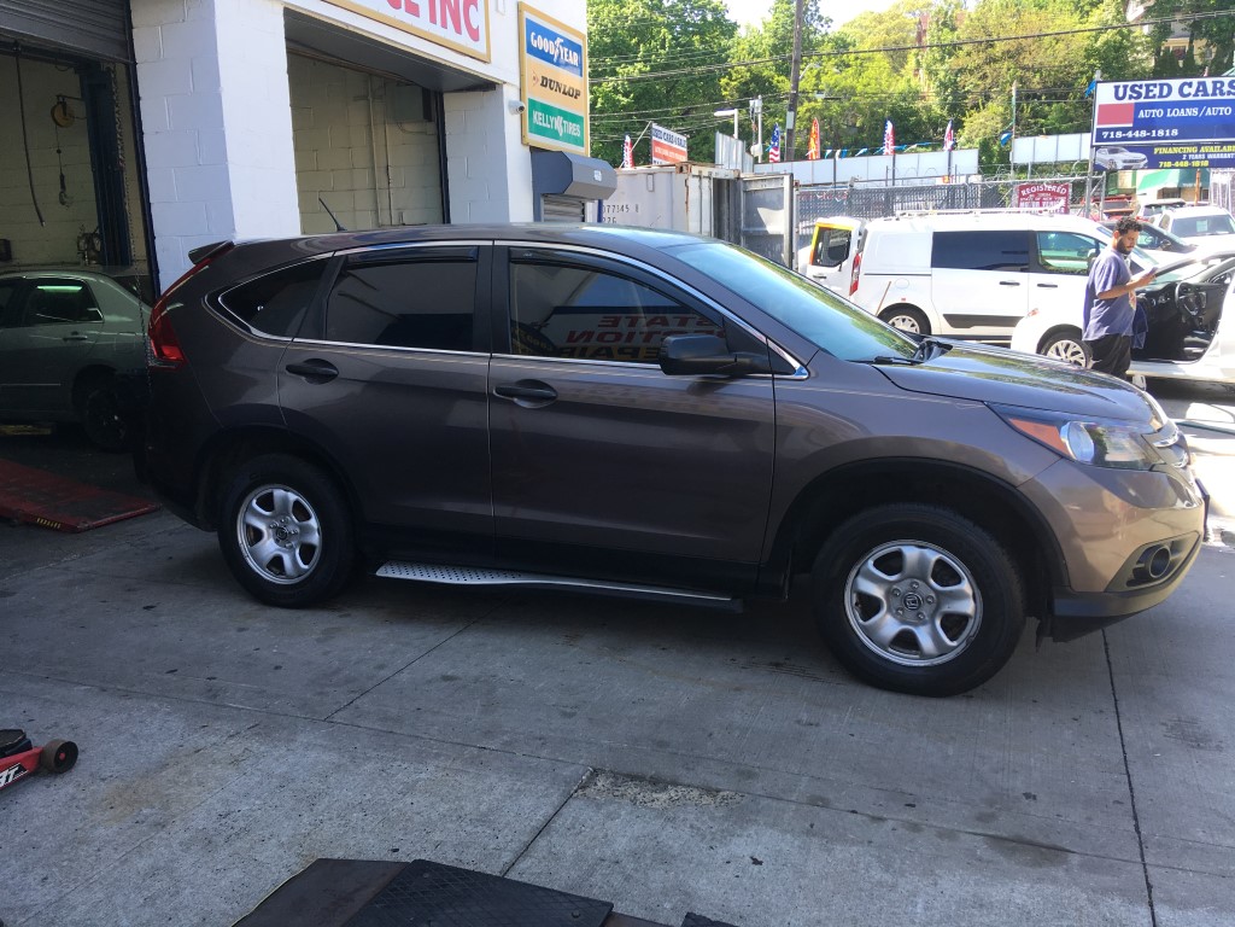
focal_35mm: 29
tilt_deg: -9.0
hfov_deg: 61.7
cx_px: 618
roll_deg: +4.1
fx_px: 1035
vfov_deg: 48.2
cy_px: 464
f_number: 2.2
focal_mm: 4.15
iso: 25
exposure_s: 1/237
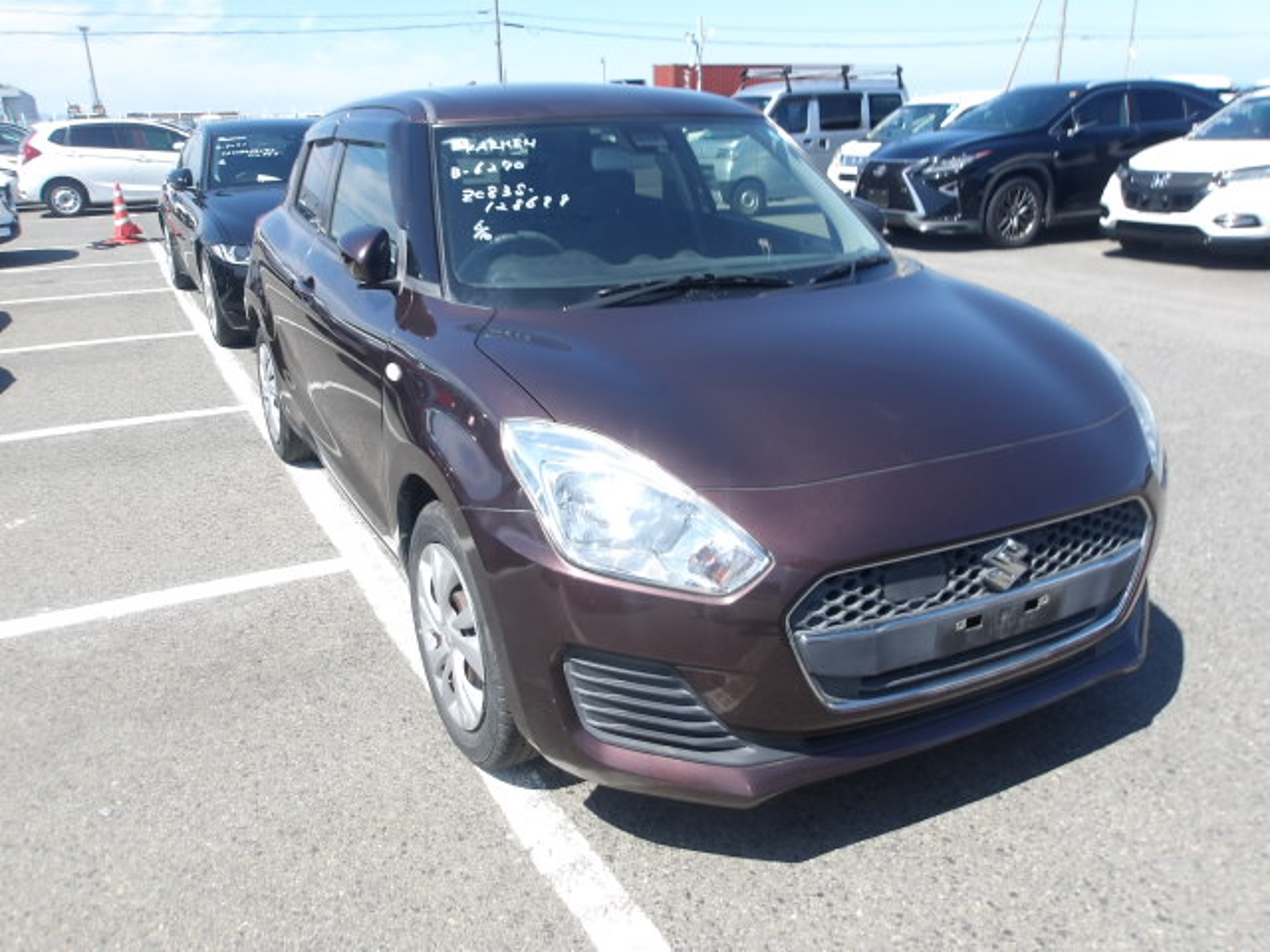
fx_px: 991
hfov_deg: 65.3
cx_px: 635
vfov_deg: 51.4
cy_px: 476
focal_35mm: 27
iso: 100
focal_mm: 4.9
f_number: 10.4
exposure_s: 1/60
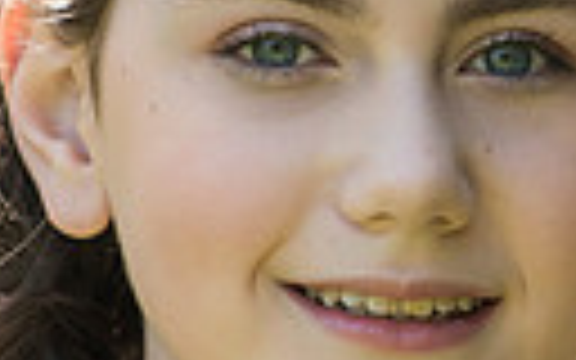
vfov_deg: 1.4
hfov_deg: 2.3
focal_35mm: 924
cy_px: 268
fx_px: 14505
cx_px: 801
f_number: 3.2
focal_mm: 200
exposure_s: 1/1000
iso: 400
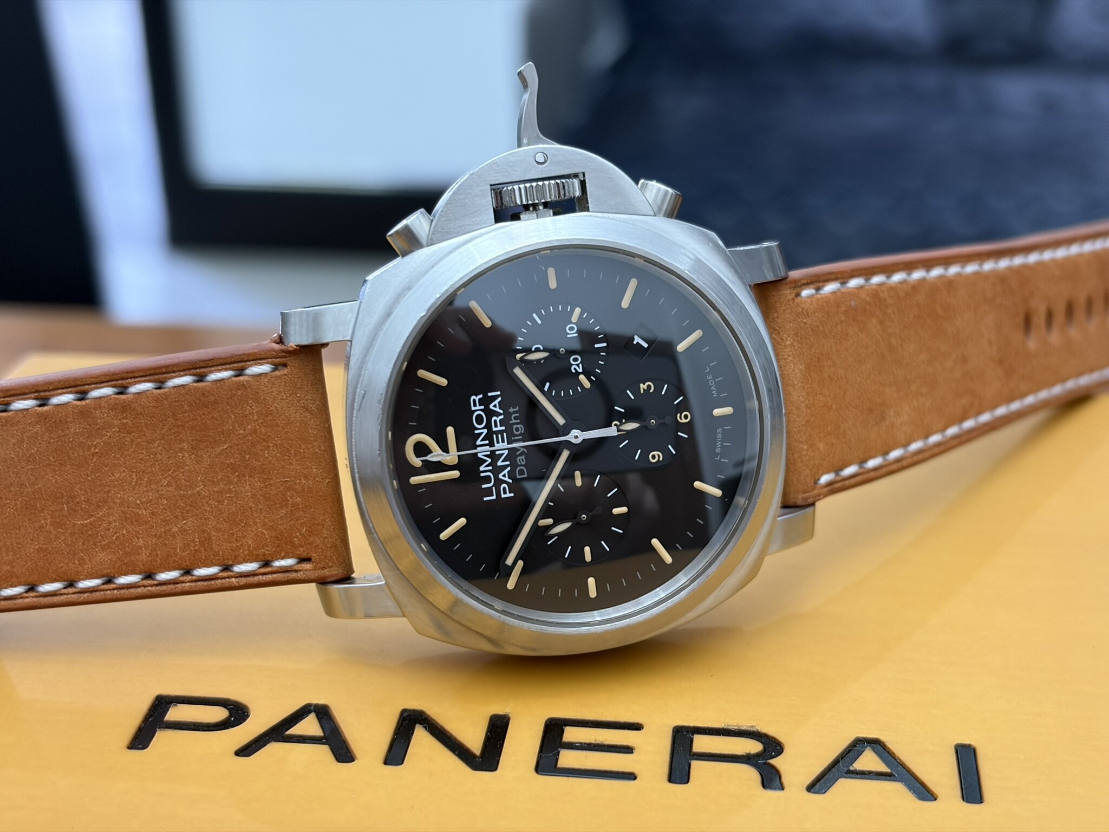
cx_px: 554
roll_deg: +1.2
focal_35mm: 52
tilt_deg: -25.1
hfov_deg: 36.8
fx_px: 1666
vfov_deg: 28.0
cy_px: 416
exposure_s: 1/33
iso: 125
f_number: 1.6
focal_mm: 5.96
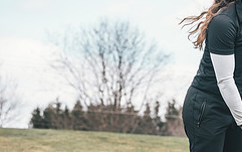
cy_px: 112
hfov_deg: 7.6
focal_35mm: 275
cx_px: 254
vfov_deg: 4.8
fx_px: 1815
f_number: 6.3
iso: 640
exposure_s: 1/1000
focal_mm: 108
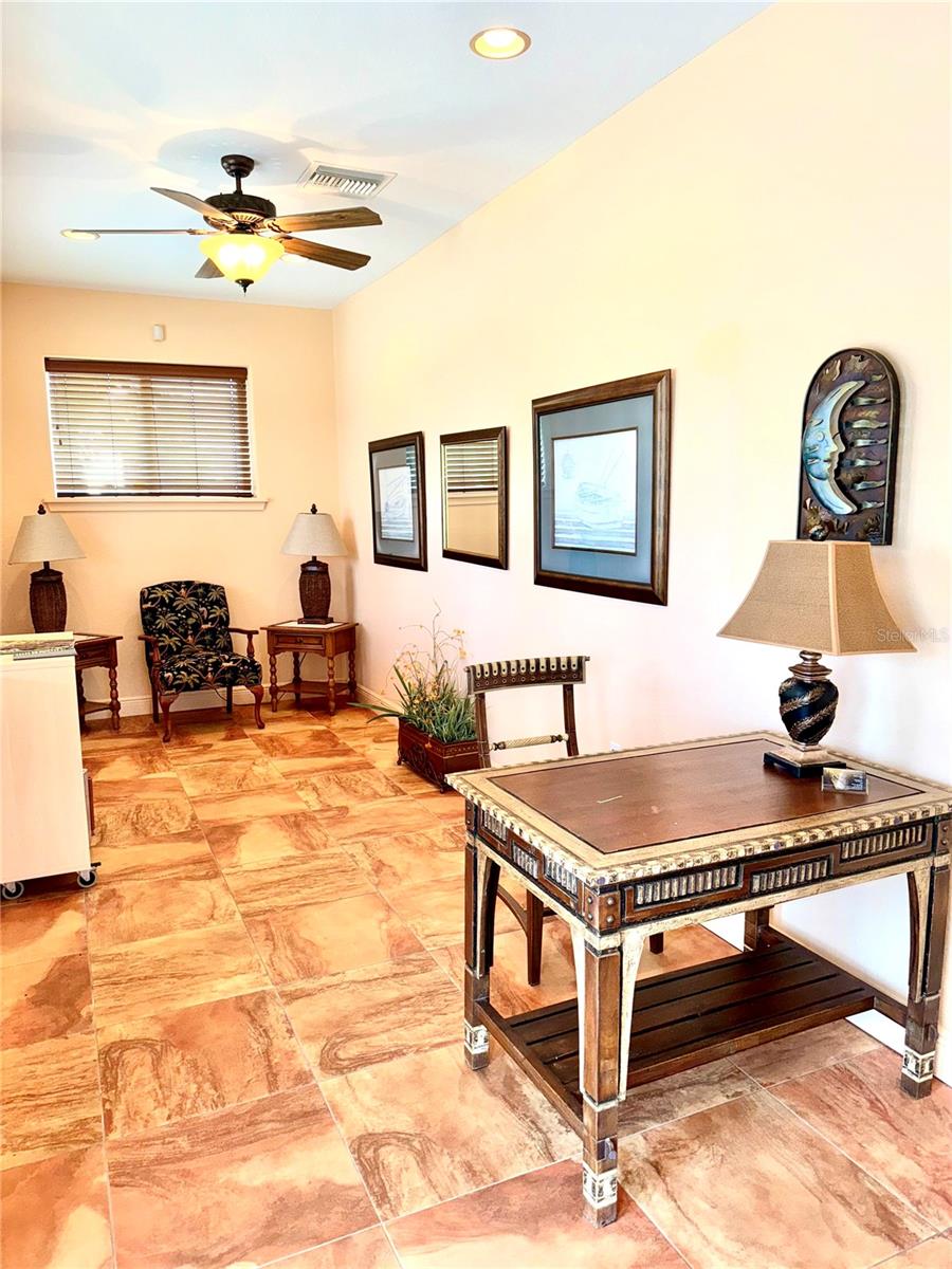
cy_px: 634
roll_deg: +0.1
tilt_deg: -7.1
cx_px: 476
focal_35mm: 24
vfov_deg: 71.6
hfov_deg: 56.8
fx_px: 880
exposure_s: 1/120
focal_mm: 6.76
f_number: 1.78
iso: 64
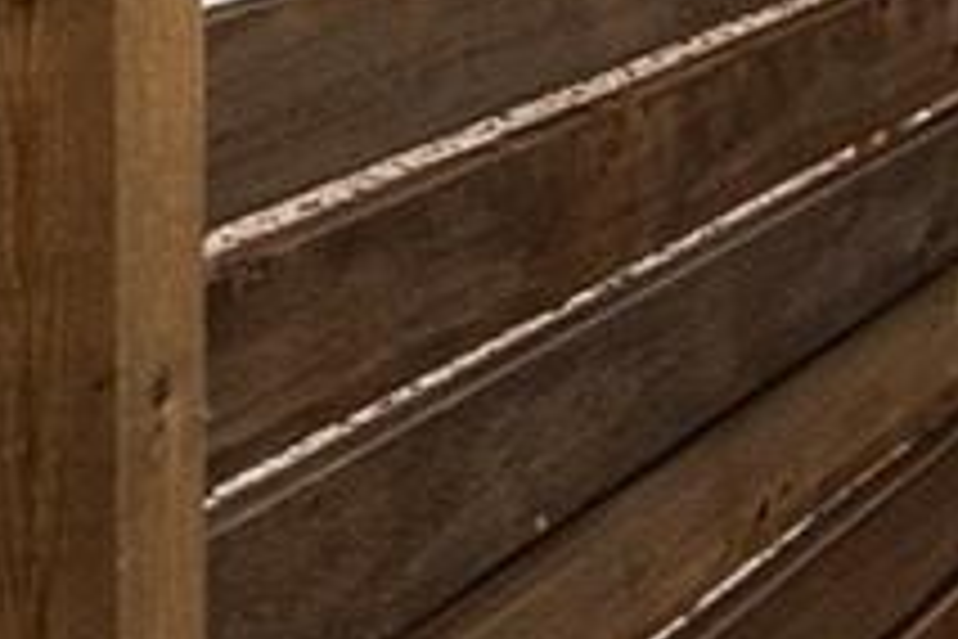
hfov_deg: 13.1
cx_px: 2262
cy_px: -585
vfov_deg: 10.6
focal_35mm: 120
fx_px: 3193
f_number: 8
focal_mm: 16
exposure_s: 1/400
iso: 200
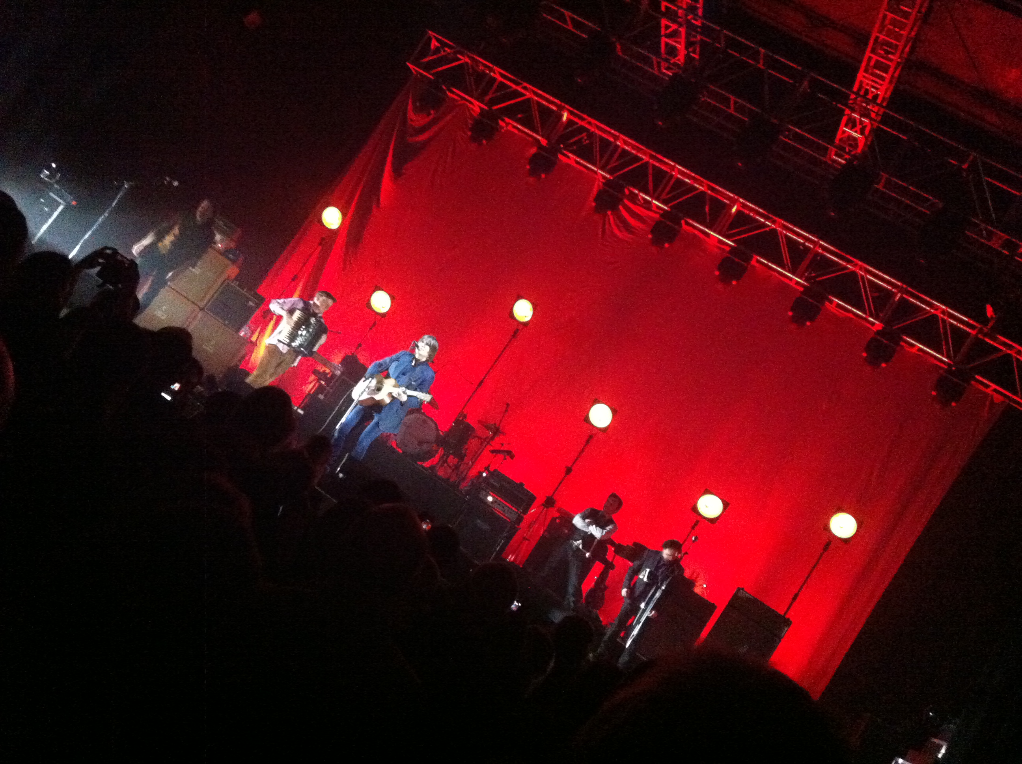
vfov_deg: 40.6
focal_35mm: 35
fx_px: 1032
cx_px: 511
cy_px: 382
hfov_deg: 52.7
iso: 1000
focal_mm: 3.85
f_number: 2.8
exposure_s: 1/15
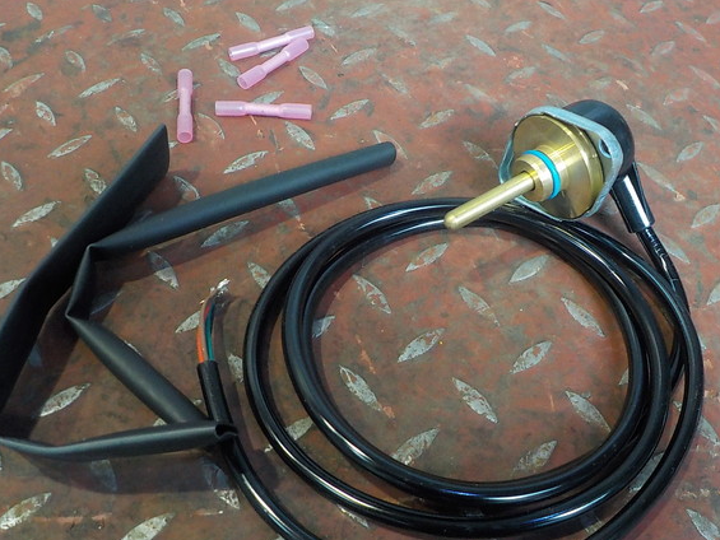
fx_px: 707
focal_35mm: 34
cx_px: 377
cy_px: 303
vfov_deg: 41.7
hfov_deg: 53.9
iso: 400
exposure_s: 1/30
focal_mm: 4.1
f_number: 3.3
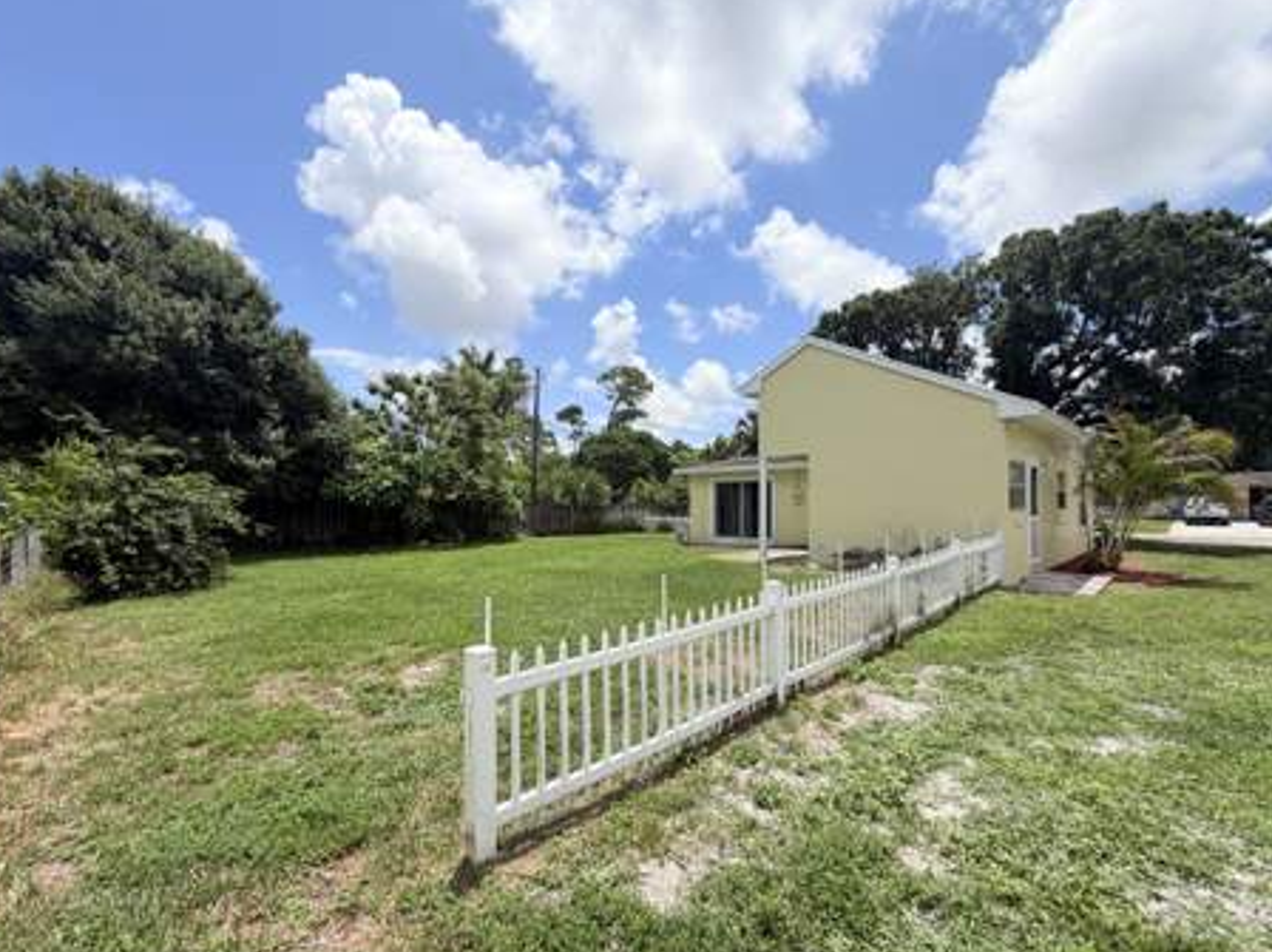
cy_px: 493
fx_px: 551
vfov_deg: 81.6
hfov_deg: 98.2
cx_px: 642
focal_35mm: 15
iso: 20
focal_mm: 2.22
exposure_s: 1/1125
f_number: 2.2
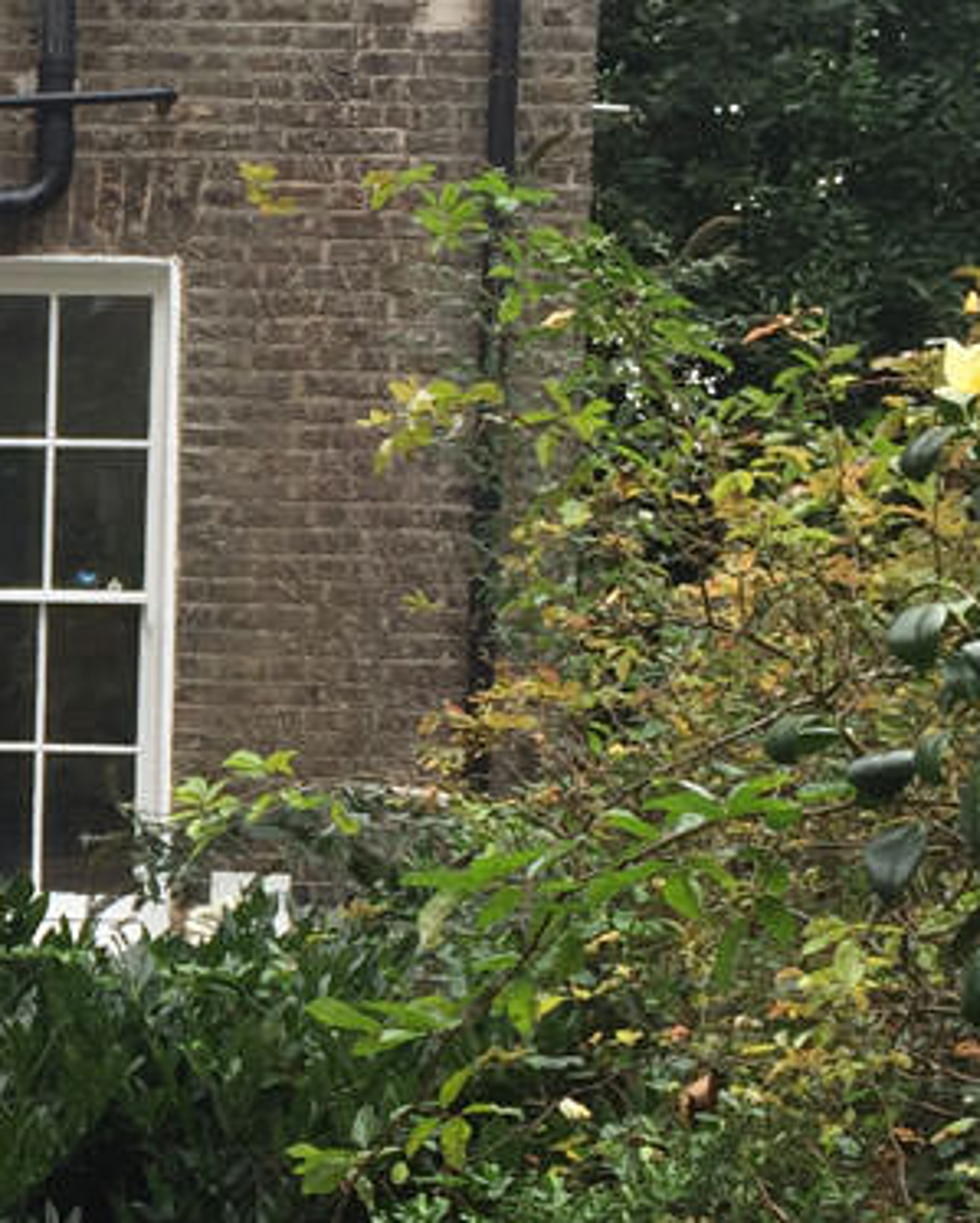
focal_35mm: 91
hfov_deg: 15.7
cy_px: 813
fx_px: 3295
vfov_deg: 20.9
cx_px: -449
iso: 32
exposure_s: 1/106
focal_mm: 4.15
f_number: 2.2
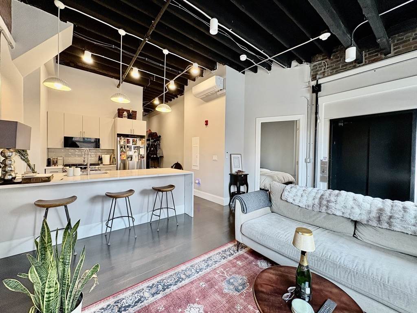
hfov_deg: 102.1
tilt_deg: -0.4
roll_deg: -0.5
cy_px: 156
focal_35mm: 14
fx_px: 169
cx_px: 208
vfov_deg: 85.7
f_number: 2.2
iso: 160
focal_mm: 2.22
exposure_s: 1/60
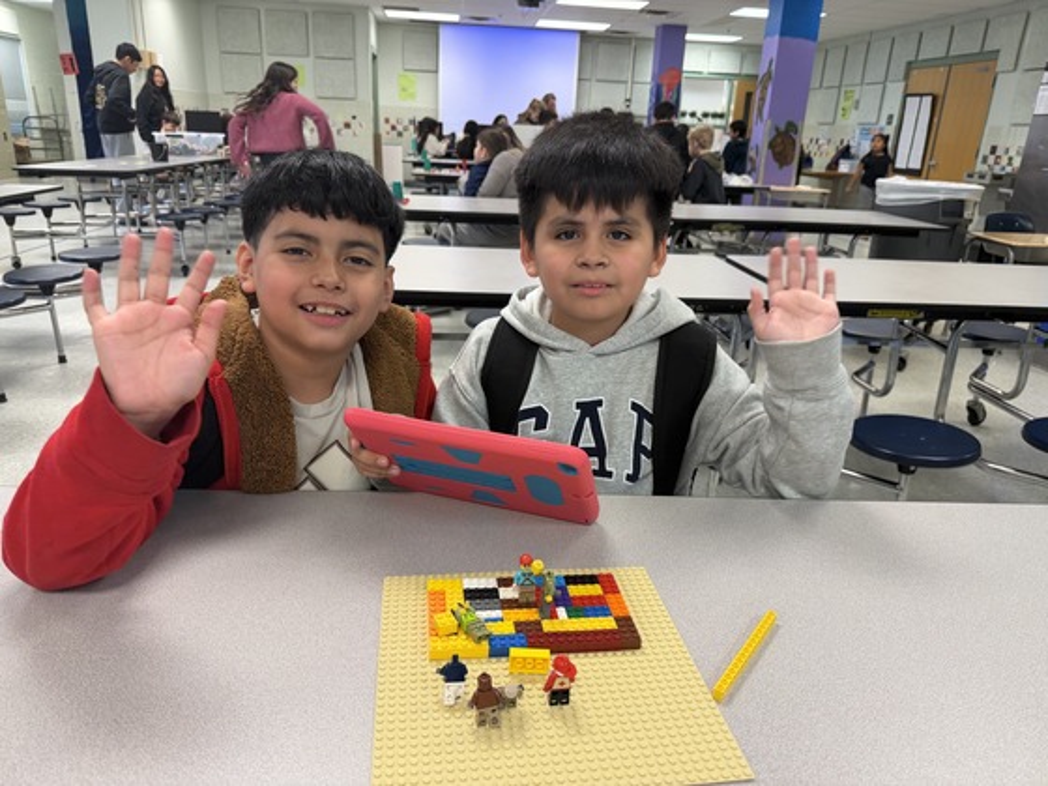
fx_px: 727
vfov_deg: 56.8
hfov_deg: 71.6
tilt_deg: -20.0
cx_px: 524
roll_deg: -2.6
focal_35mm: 24
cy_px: 393
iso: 125
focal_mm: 6.76
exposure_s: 1/60
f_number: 1.78
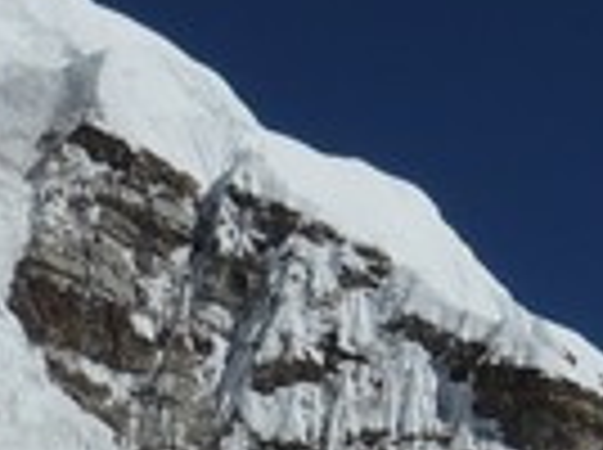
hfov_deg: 5.5
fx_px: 6156
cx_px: 1292
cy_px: 662
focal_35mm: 354
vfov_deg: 4.2
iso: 100
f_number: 13
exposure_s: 1/640
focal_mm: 13
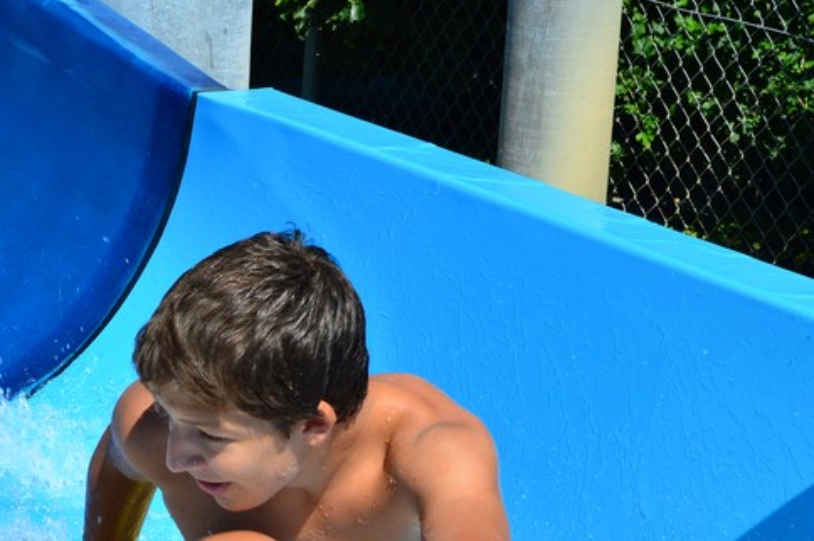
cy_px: 424
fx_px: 2509
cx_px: 249
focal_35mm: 111
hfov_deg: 18.4
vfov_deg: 12.3
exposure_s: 1/250
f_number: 10
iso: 100
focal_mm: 35
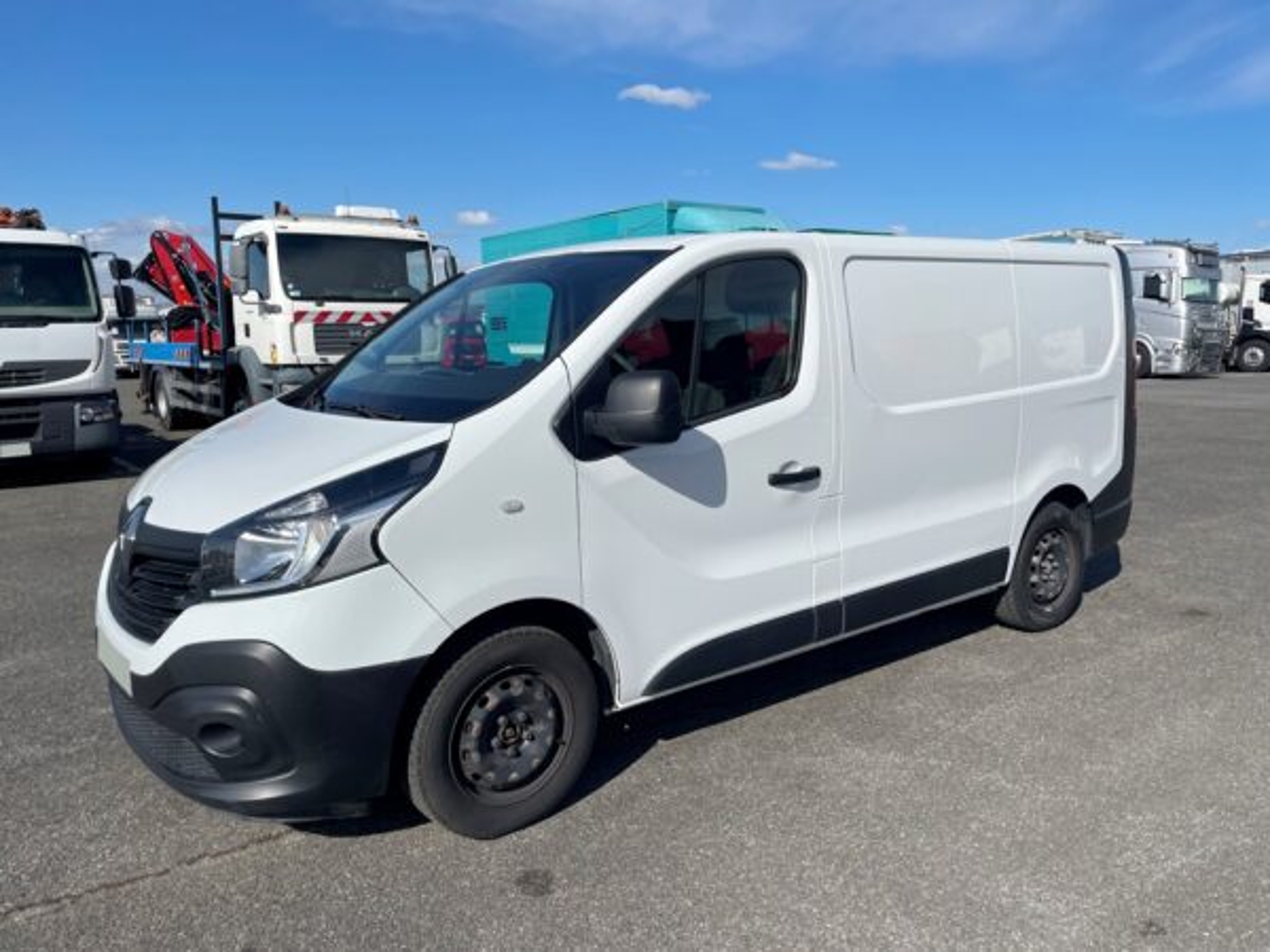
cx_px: 635
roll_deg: +0.9
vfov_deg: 53.1
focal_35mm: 26
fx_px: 954
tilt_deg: -8.3
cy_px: 476
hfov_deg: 67.3
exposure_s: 1/6494
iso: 32
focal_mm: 4.2
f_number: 1.6
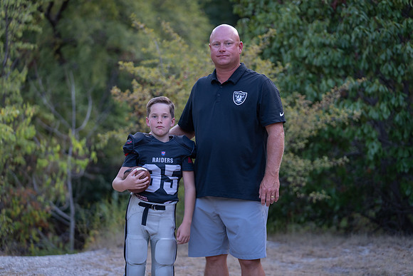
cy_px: 138
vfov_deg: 12.7
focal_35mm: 108
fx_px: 1239
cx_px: 206
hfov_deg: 18.9
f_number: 2.8
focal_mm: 108
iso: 640
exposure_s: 1/320
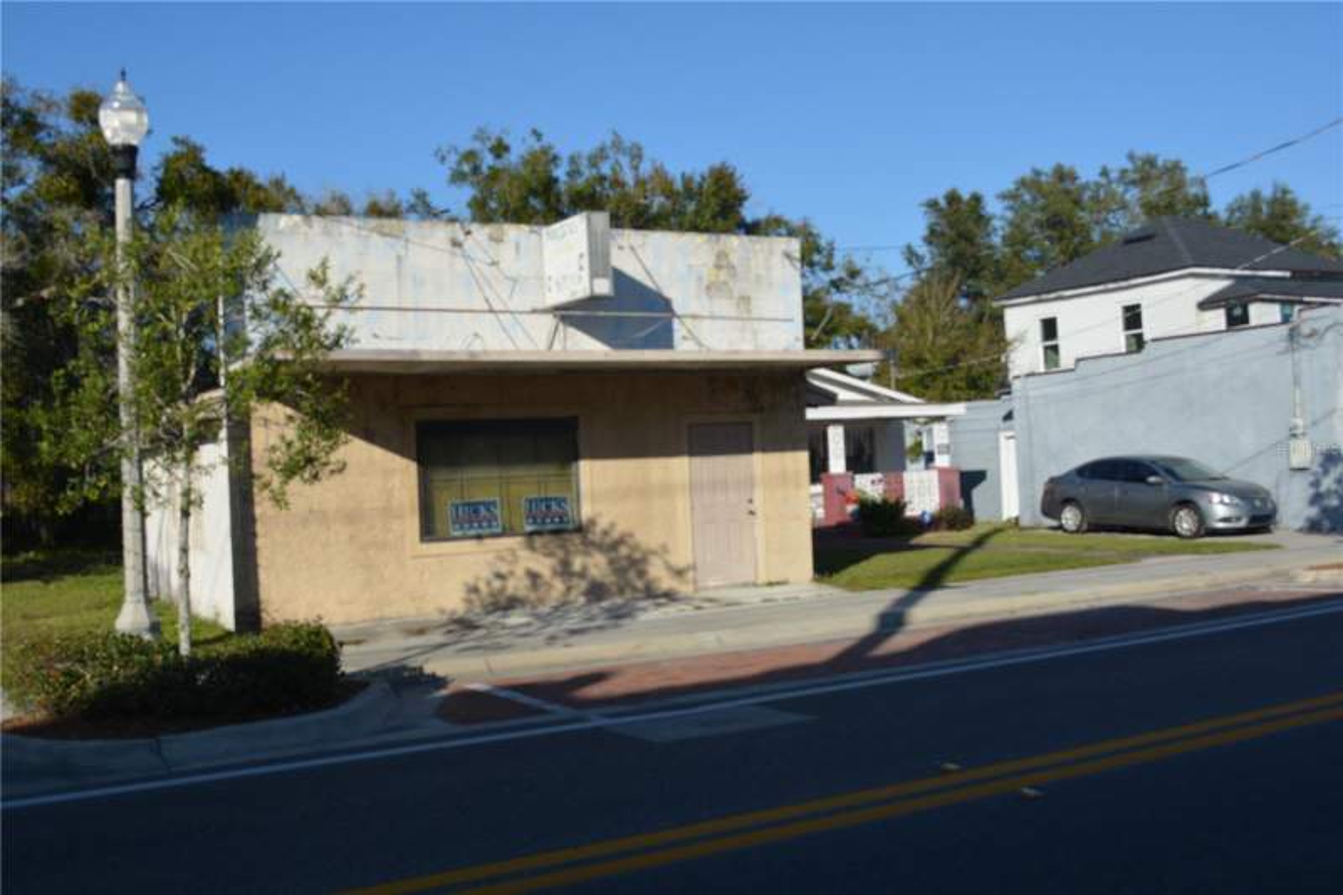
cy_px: 448
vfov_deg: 36.9
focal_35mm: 36
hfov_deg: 53.1
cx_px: 672
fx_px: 1343
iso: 100
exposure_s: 1/250
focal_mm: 24
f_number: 8
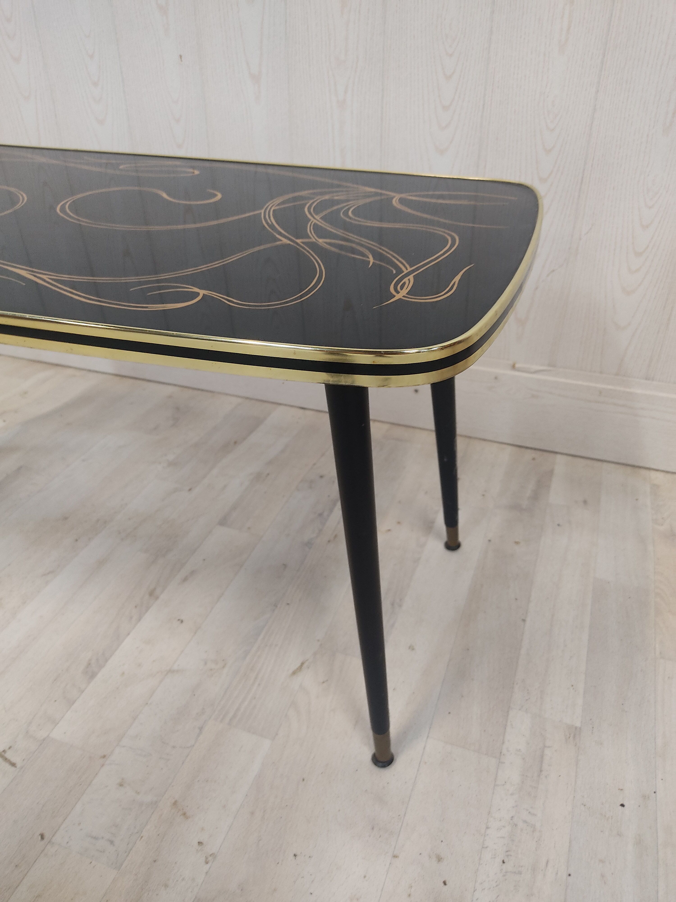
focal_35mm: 26
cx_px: 338
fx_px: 677
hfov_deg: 53.1
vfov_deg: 67.3
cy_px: 451
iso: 754
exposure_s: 1/33
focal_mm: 4.74
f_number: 1.79
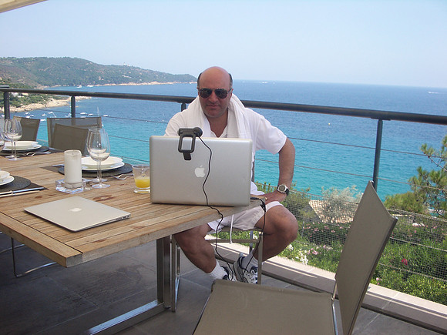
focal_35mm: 35
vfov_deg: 40.7
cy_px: 168
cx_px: 224
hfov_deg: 52.6
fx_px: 452
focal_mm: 5.8
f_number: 4.3
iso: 80
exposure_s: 1/320
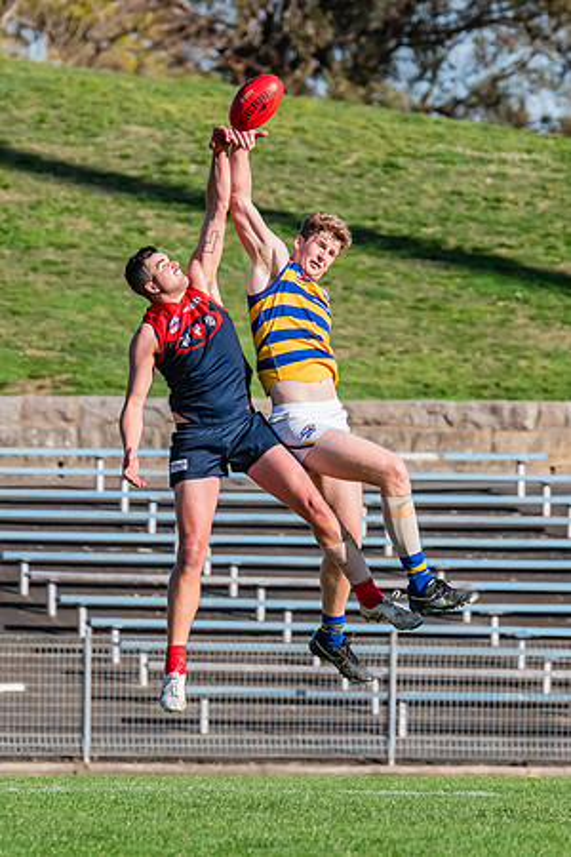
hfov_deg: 1.7
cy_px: 344
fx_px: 19670
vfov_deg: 2.5
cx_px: 235
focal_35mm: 827
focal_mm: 420
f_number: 9
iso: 800
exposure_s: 1/1600
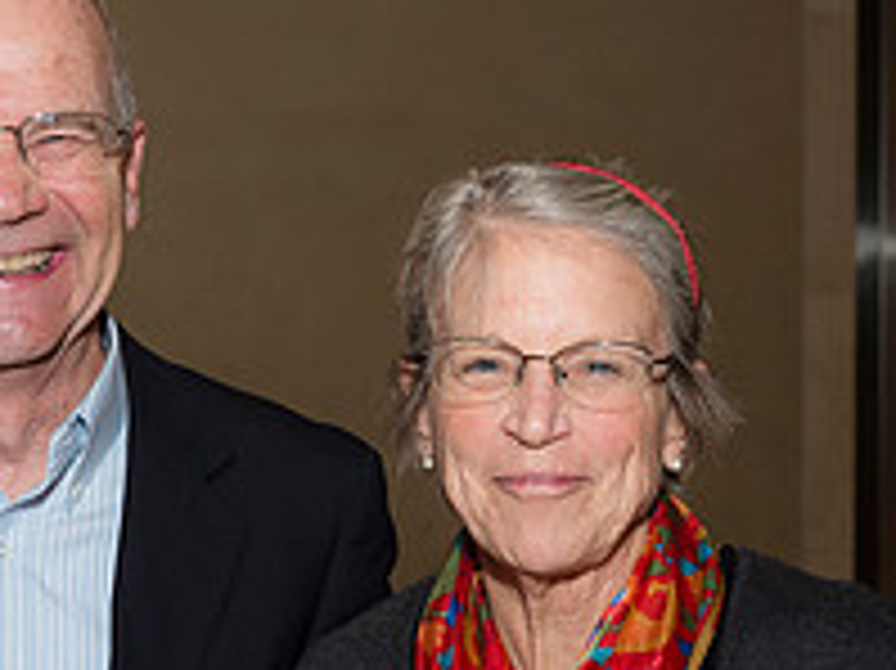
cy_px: 654
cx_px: 360
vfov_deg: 13.1
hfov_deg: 17.6
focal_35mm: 112
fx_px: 2897
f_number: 5.6
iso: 800
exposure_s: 1/125
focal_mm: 40
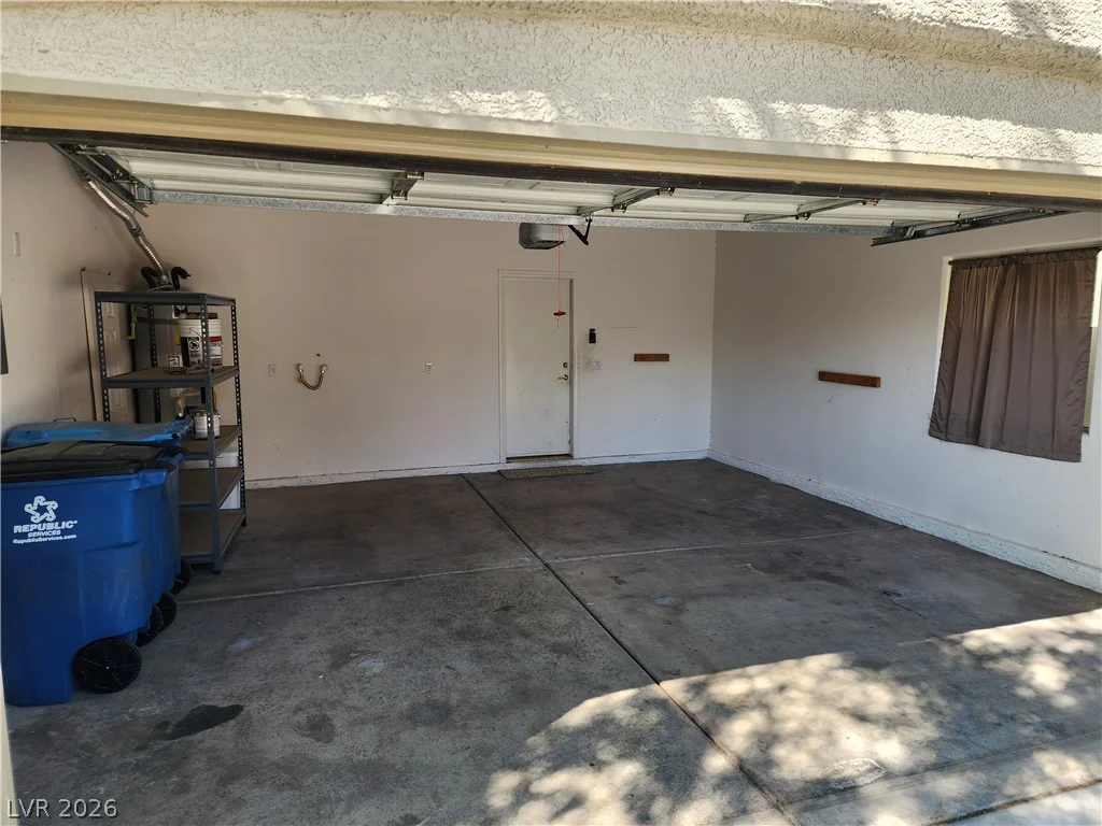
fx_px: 732
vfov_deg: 58.9
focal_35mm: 23
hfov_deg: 73.9
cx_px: 551
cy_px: 413
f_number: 1.8
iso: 25
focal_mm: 6.4
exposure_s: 1/180
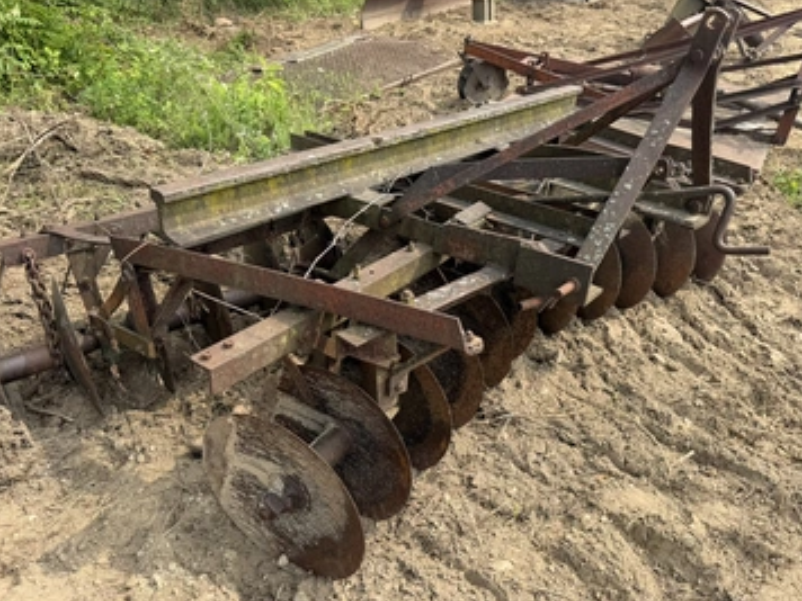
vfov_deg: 51.3
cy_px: 317
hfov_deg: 65.3
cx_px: 406
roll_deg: +0.5
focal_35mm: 27
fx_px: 626
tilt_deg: -33.8
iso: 80
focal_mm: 6.76
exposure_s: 1/1091
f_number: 1.78
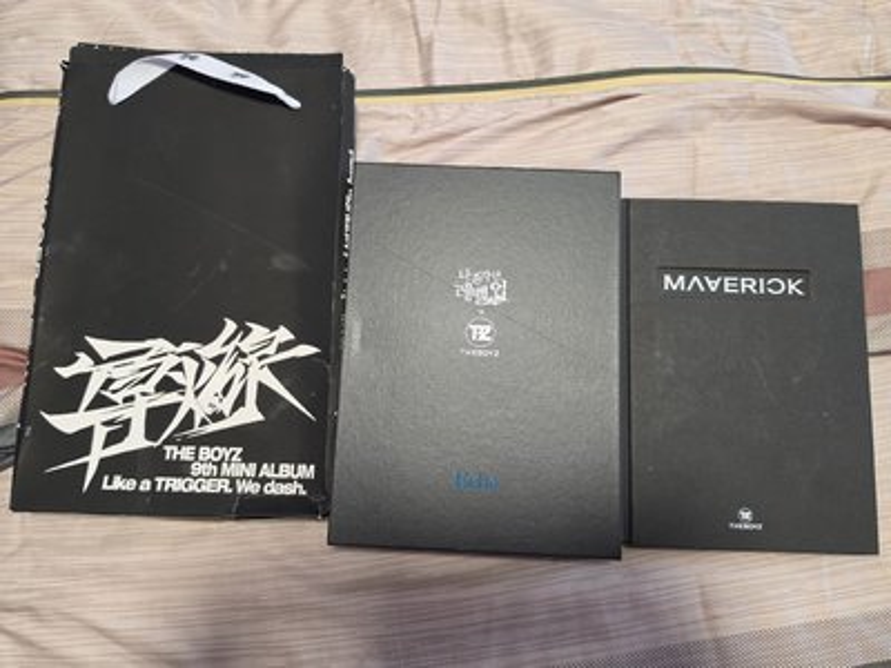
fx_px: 592
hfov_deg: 73.9
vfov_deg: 58.9
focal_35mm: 23
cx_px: 446
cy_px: 334
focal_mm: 6.5
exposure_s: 1/120
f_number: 1.4
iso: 200
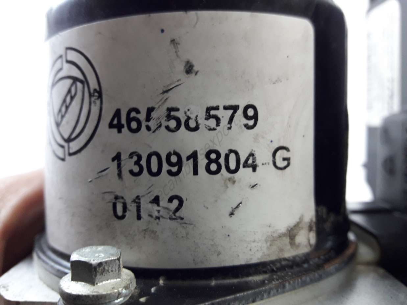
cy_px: 152
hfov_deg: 63.5
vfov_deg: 49.7
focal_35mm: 28
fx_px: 329
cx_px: 204
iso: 125
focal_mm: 3.7
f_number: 1.9
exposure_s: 1/33
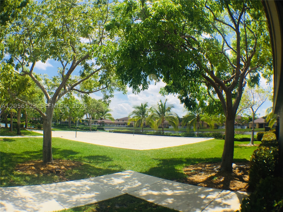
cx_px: 142
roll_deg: -3.7
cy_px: 106
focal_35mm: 29
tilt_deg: +6.8
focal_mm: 4.15
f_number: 2.2
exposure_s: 1/2198
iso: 32
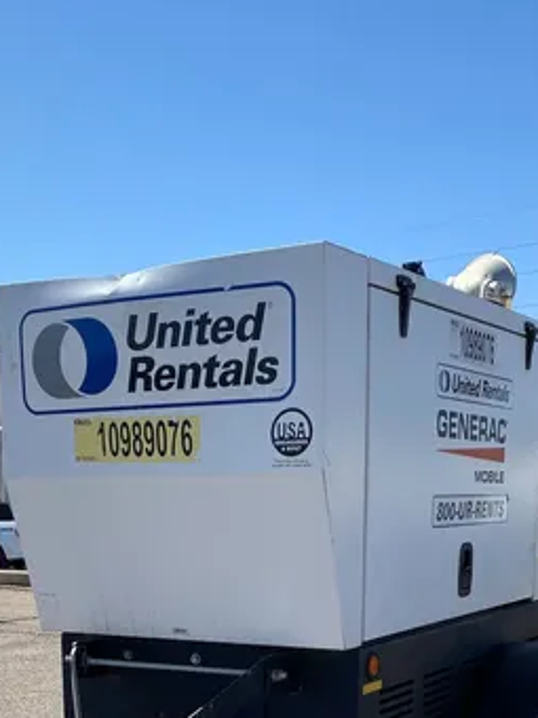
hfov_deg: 26.0
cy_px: 734
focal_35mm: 56
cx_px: 203
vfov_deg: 31.5
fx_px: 1160
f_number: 1.8
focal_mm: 4.25
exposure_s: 1/2571
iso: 32
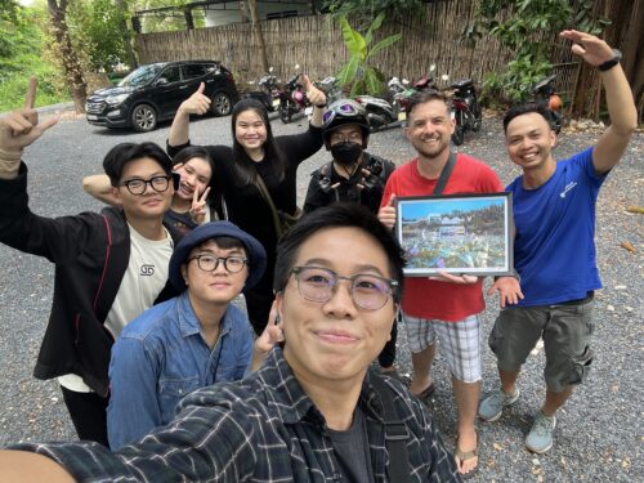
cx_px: 322
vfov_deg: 58.9
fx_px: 428
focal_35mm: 23
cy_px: 242
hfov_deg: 73.9
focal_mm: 2.71
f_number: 2.2
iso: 50
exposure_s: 1/60
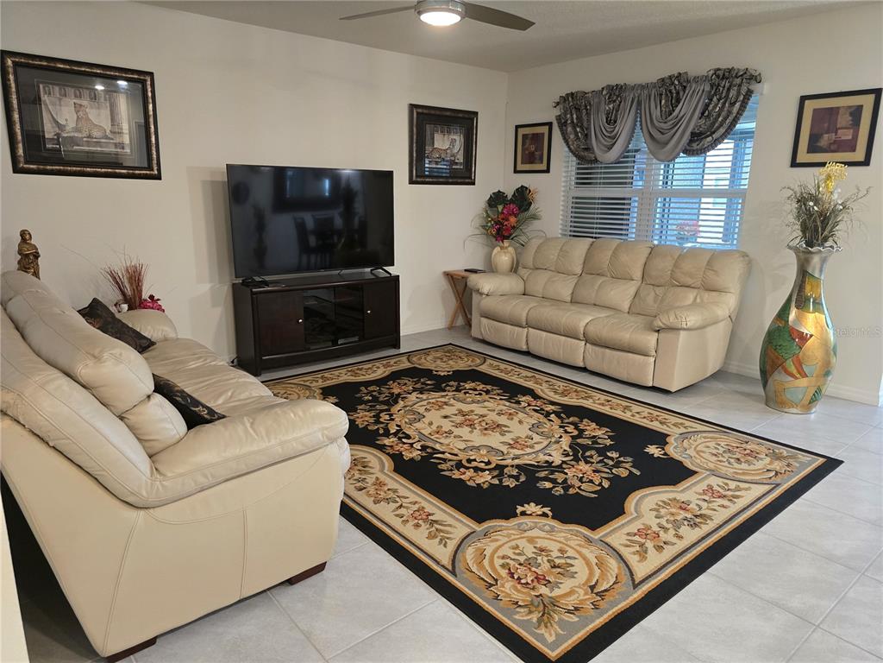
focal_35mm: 23
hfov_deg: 73.9
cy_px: 332
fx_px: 587
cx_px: 442
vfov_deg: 58.9
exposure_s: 1/60
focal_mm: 6.3
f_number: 1.7
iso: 800
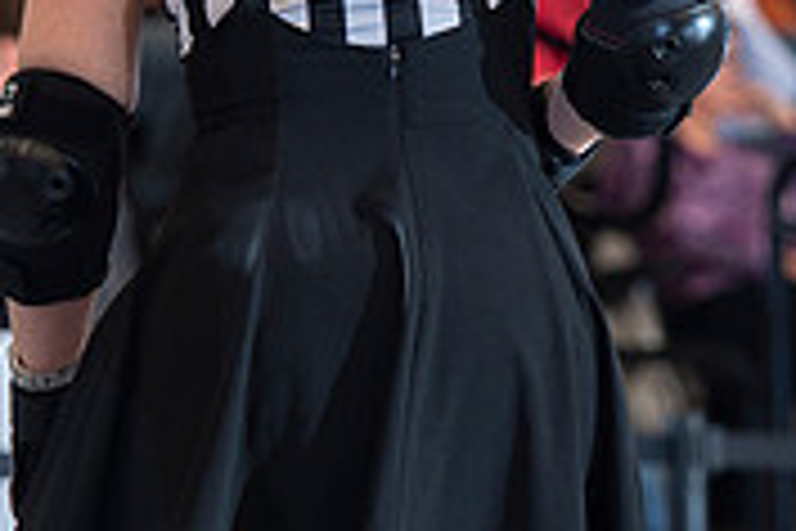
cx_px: 513
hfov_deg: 3.6
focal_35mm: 574
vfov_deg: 2.4
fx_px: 12691
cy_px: 214
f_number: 5.6
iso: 500
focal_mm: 175
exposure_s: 1/160
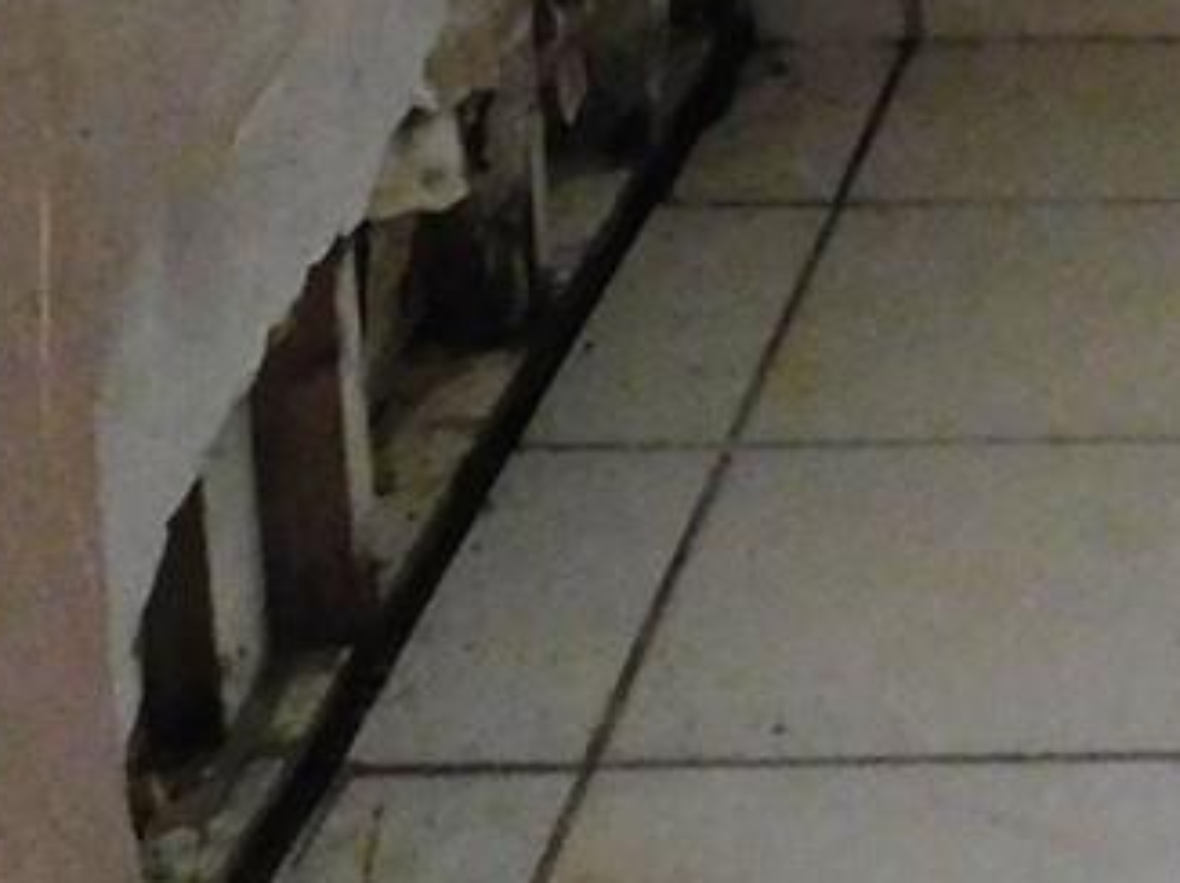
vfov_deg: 11.8
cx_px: 1918
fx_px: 3849
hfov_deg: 15.6
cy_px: -869
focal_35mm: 113
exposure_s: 1/3
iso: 800
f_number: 3
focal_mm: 4
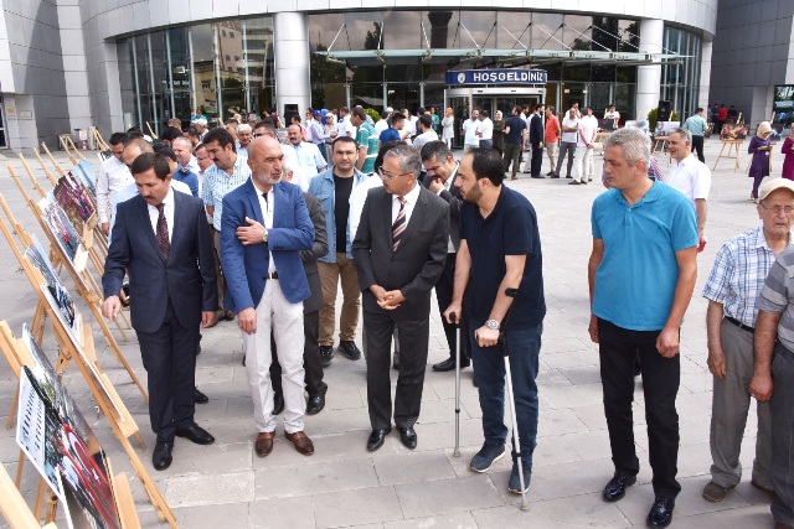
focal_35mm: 28
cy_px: 264
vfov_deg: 46.4
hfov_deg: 65.5
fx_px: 618
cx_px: 397
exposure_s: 1/200
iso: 640
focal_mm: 28
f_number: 20
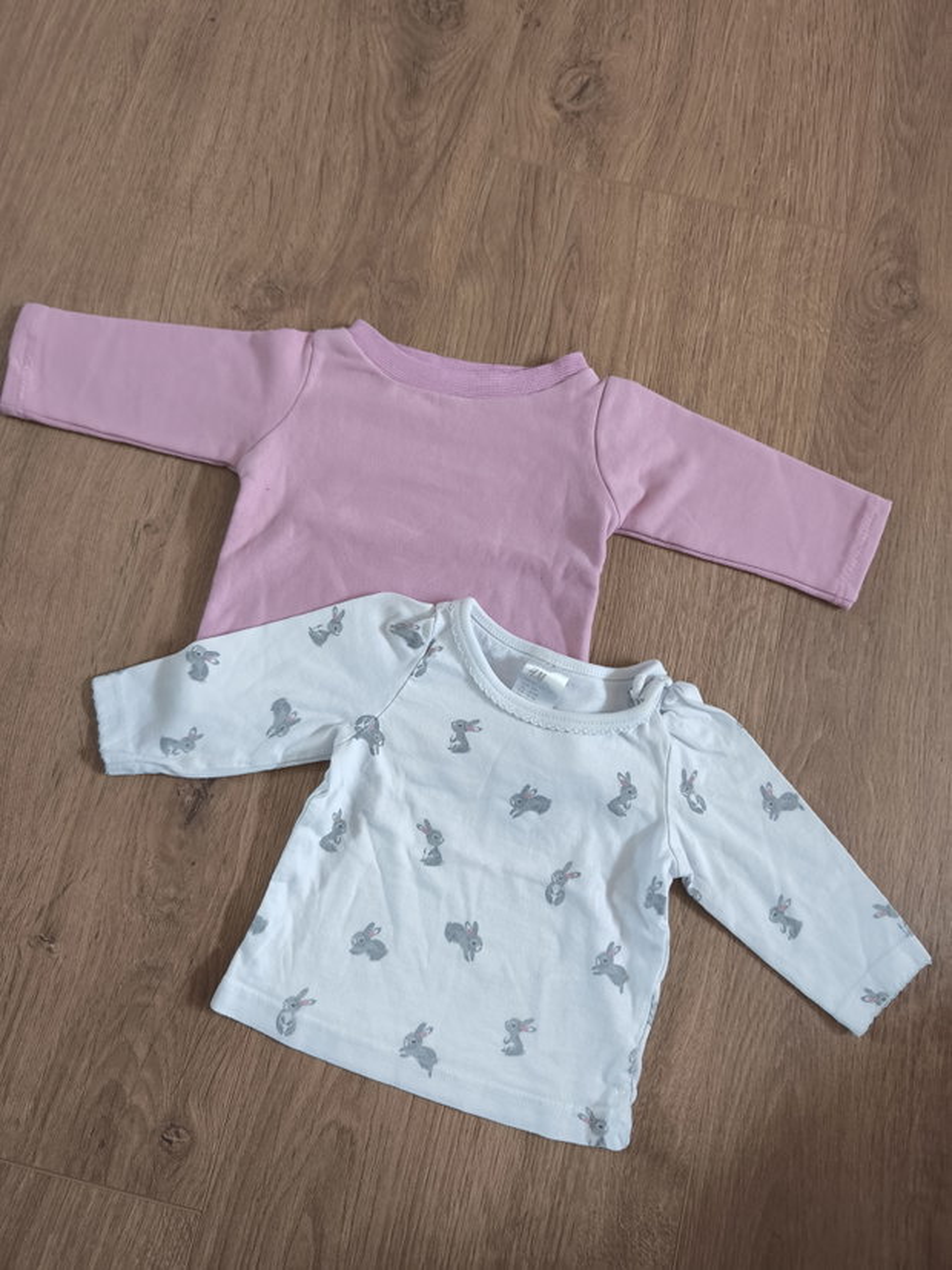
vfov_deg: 73.9
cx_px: 476
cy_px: 635
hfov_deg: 58.9
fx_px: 844
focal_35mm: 23
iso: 640
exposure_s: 1/50
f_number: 1.6
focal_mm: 6.57
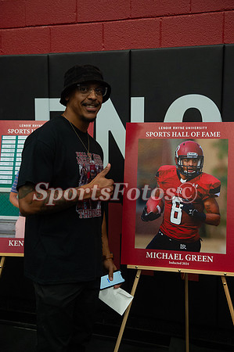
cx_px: 117
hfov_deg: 28.0
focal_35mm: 48
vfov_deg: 41.2
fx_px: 469
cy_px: 176
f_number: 4
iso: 4000
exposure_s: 1/500
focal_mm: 48
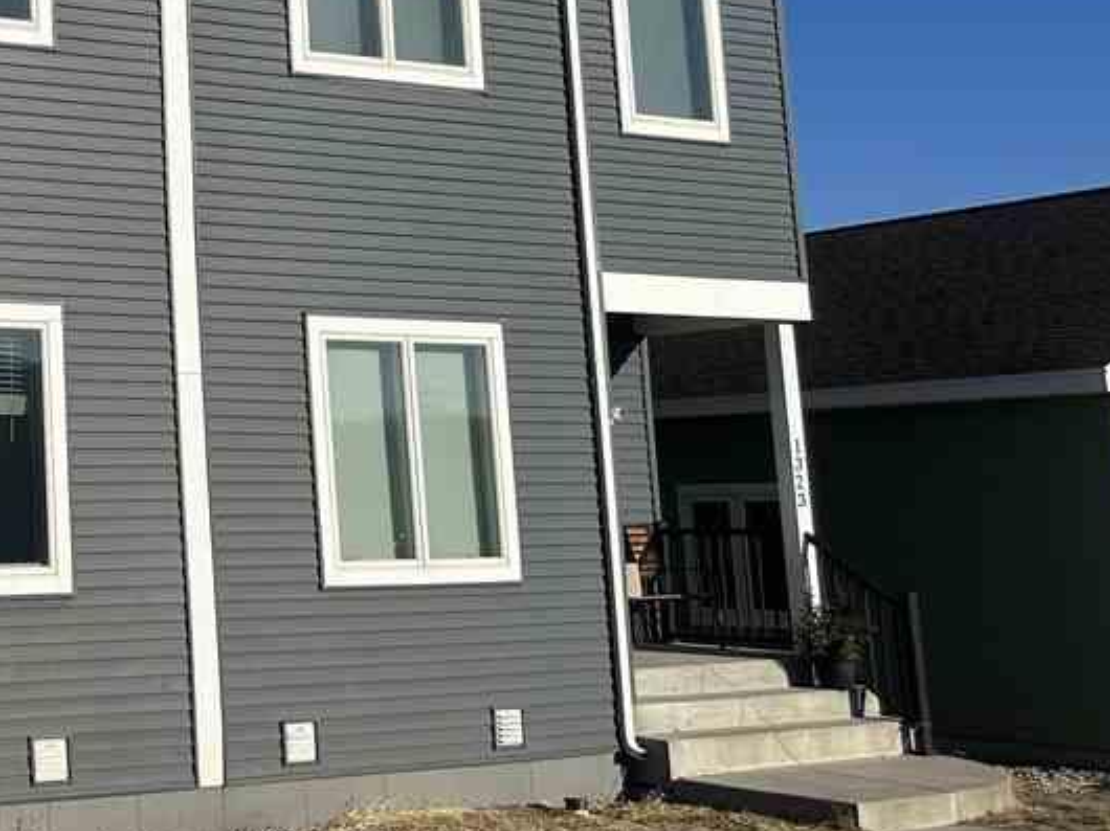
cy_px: 207
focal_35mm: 58
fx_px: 1859
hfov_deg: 29.3
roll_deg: +0.8
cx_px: -174
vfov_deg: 24.9
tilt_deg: +8.6
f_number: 1.78
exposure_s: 1/8197
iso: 80
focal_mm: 6.86
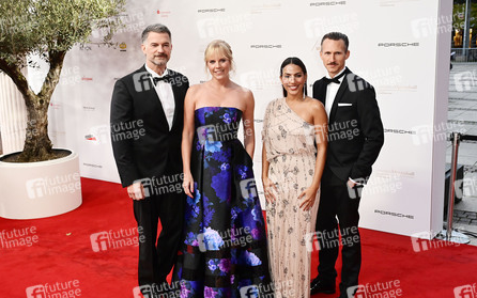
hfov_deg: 55.3
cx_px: 239
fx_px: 455
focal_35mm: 35
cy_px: 159
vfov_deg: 36.3
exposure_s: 1/250
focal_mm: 34
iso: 2800
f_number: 5.6
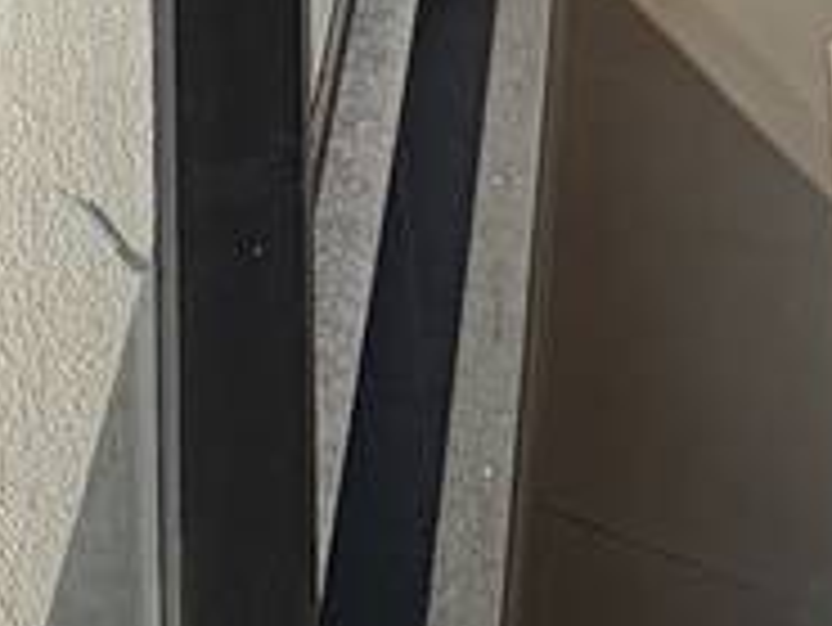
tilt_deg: +2.9
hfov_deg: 14.7
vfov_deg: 8.6
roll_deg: +0.3
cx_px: -845
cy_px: -1698
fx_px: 2622
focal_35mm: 109
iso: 25
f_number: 2.2
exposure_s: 1/770
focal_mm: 2.22
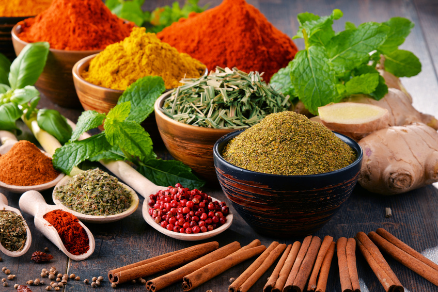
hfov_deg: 8.9
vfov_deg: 6.0
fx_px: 2799
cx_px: 219
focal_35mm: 230
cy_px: 146
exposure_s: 1/125
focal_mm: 230
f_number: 16
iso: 100
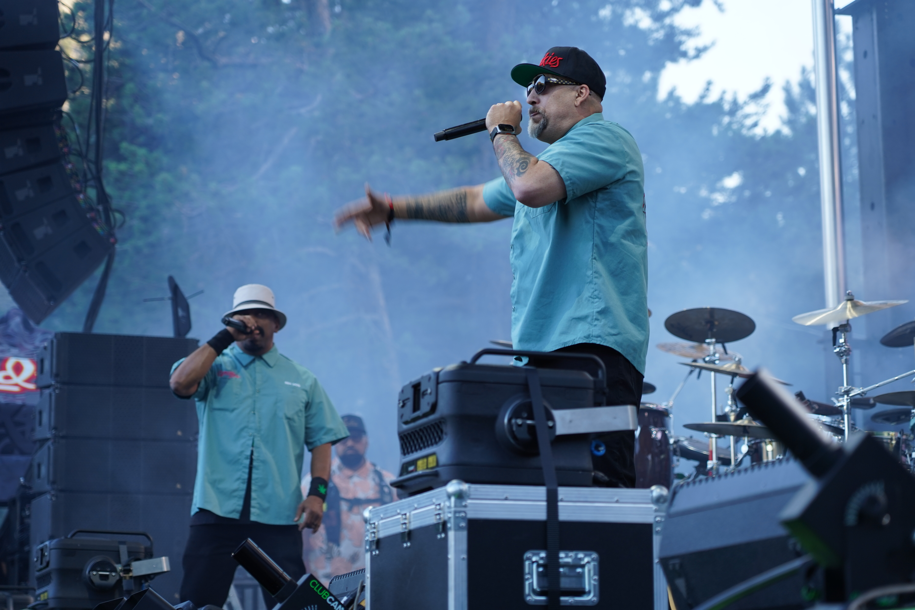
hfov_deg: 19.5
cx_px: 458
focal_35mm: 105
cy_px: 305
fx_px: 2669
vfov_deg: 13.0
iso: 250
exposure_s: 1/125
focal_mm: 105
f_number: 4
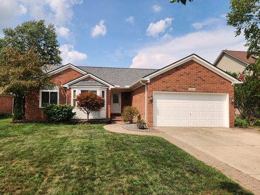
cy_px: 99
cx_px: 125
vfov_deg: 56.8
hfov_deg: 71.6
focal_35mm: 24
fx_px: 180
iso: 20
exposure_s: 1/2043
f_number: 1.8
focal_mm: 5.4
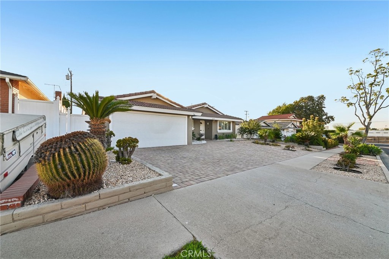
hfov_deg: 108.3
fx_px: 140
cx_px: 194
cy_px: 130
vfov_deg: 85.4
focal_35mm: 13
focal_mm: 13
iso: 250
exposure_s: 1/15
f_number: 22
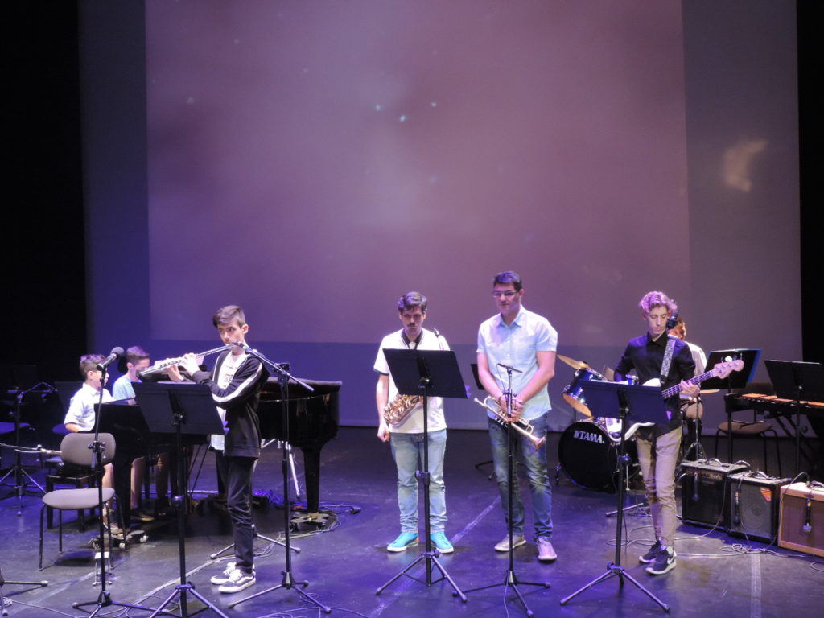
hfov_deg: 40.4
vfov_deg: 30.9
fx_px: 1119
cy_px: 309
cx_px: 412
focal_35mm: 47
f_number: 3.5
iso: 560
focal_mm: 8.3
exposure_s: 1/13
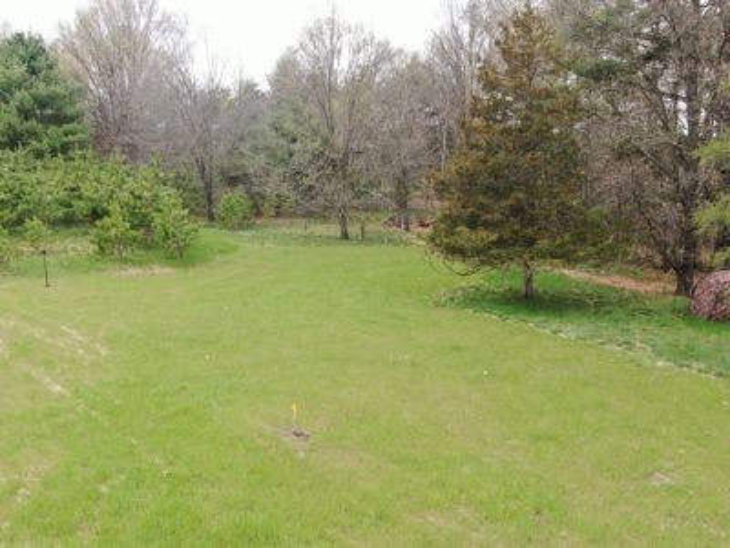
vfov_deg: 44.2
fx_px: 675
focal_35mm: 32
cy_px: 274
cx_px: 365
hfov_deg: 56.8
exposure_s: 1/160
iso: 100
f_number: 3.1
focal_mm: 5.45
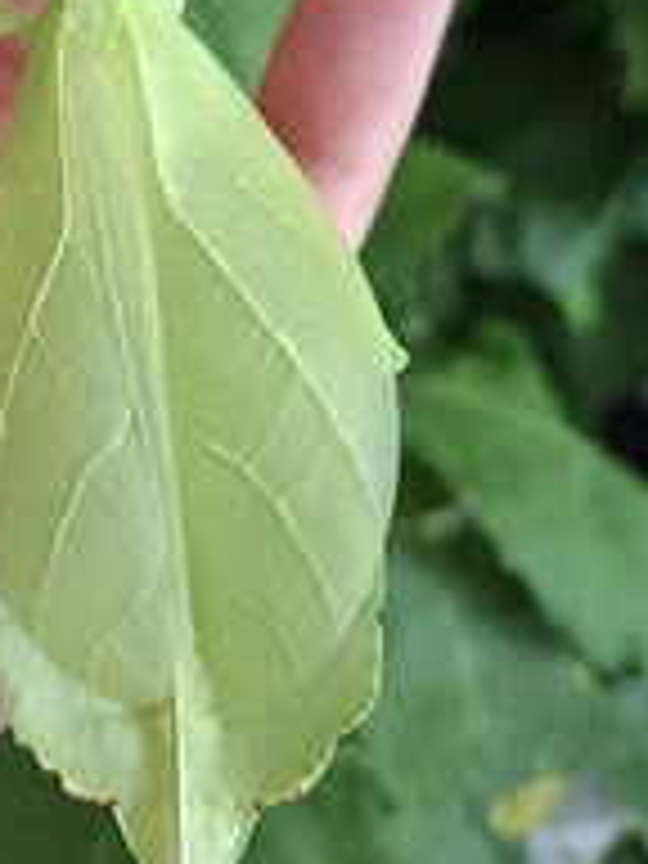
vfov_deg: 38.0
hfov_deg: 28.5
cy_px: 158
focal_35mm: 48
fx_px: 1198
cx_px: 4
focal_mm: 5.54
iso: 320
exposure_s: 1/33
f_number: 1.8
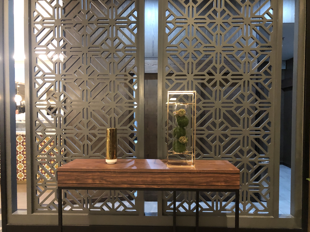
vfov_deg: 48.2
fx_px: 260
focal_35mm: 29
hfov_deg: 61.7
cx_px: 158
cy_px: 118
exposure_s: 1/5
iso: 80
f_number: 1.8
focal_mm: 3.99
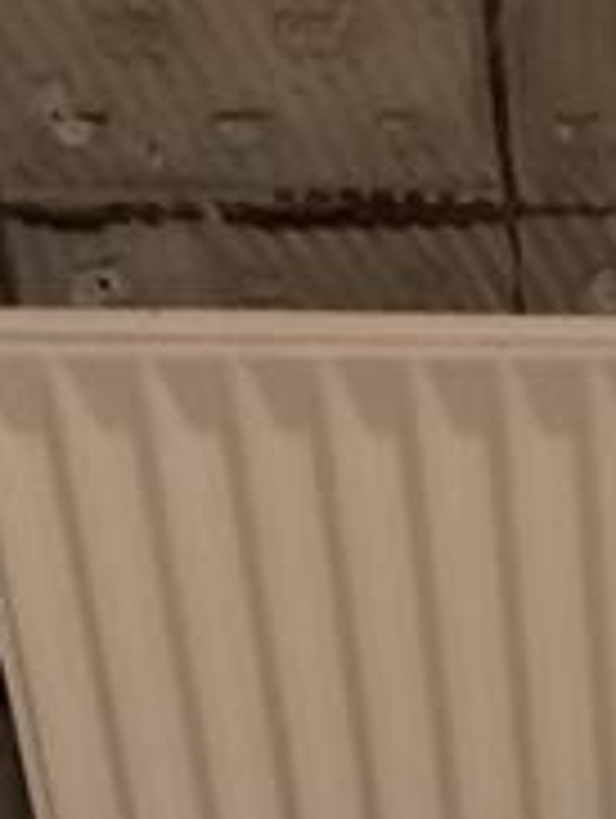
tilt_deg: -32.4
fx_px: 2415
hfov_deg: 13.7
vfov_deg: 18.3
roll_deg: +0.2
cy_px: 976
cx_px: 926
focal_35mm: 102
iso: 800
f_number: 2.4
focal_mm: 3.3
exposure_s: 1/17
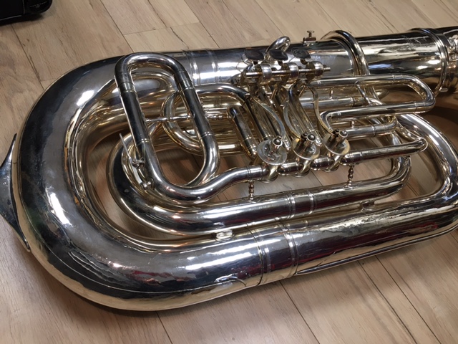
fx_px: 384
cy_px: 172
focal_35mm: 29
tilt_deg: -53.1
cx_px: 229
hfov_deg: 61.7
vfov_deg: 48.2
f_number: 2.2
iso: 80
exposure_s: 1/33
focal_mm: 4.15
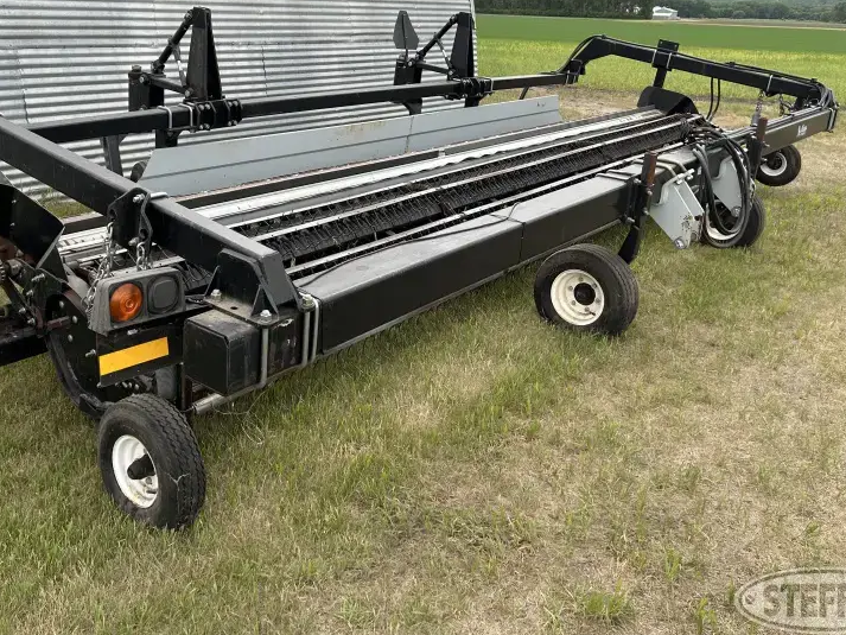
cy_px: 221
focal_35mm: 35
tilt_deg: -13.7
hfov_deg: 52.5
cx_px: 375
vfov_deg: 40.3
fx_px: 856
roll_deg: -2.3
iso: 50
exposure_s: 1/670
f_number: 1.5
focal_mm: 5.7
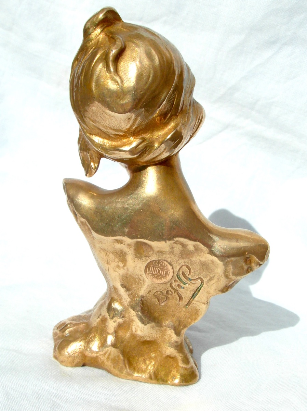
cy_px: 206
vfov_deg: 45.8
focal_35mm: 41
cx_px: 154
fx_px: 486
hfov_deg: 35.1
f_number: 5.8
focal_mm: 6.8
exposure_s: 1/1500
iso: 80
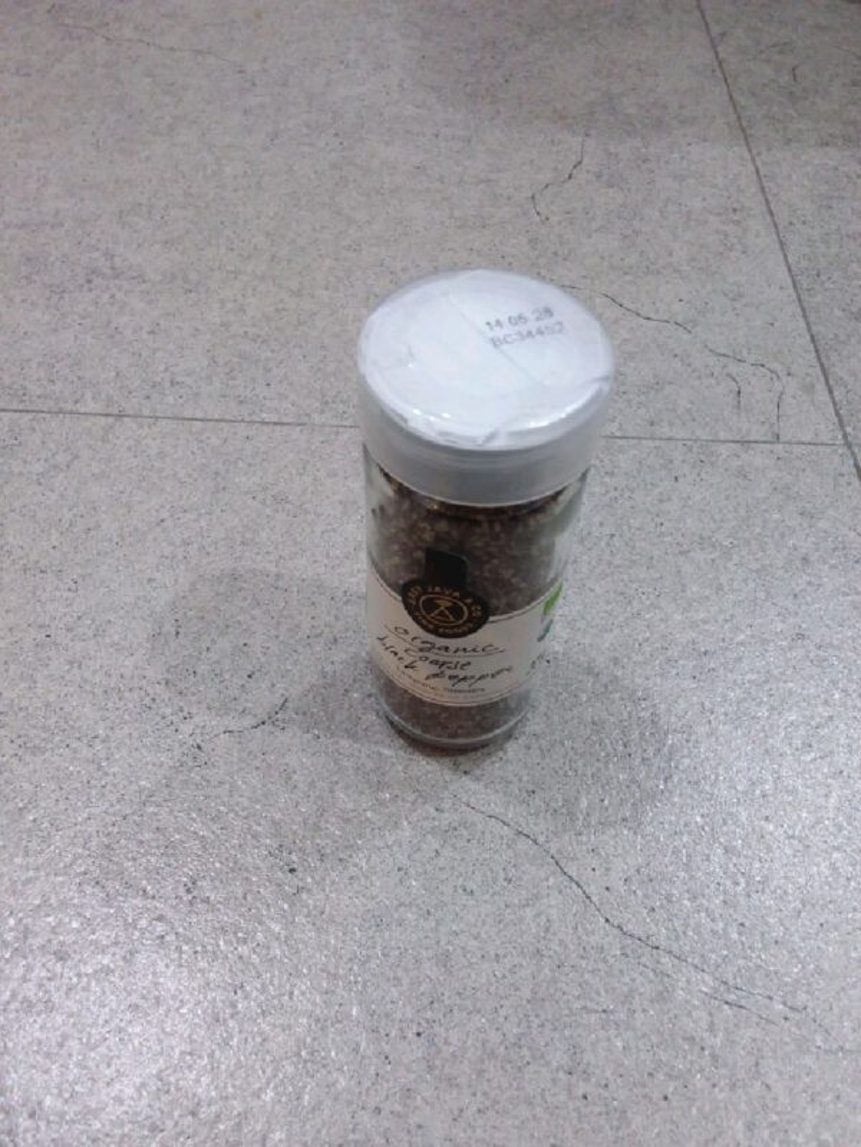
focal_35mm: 27
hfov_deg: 51.4
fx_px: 895
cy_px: 574
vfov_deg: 65.3
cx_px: 430
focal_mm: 2.91
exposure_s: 1/15
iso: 100
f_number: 1.9
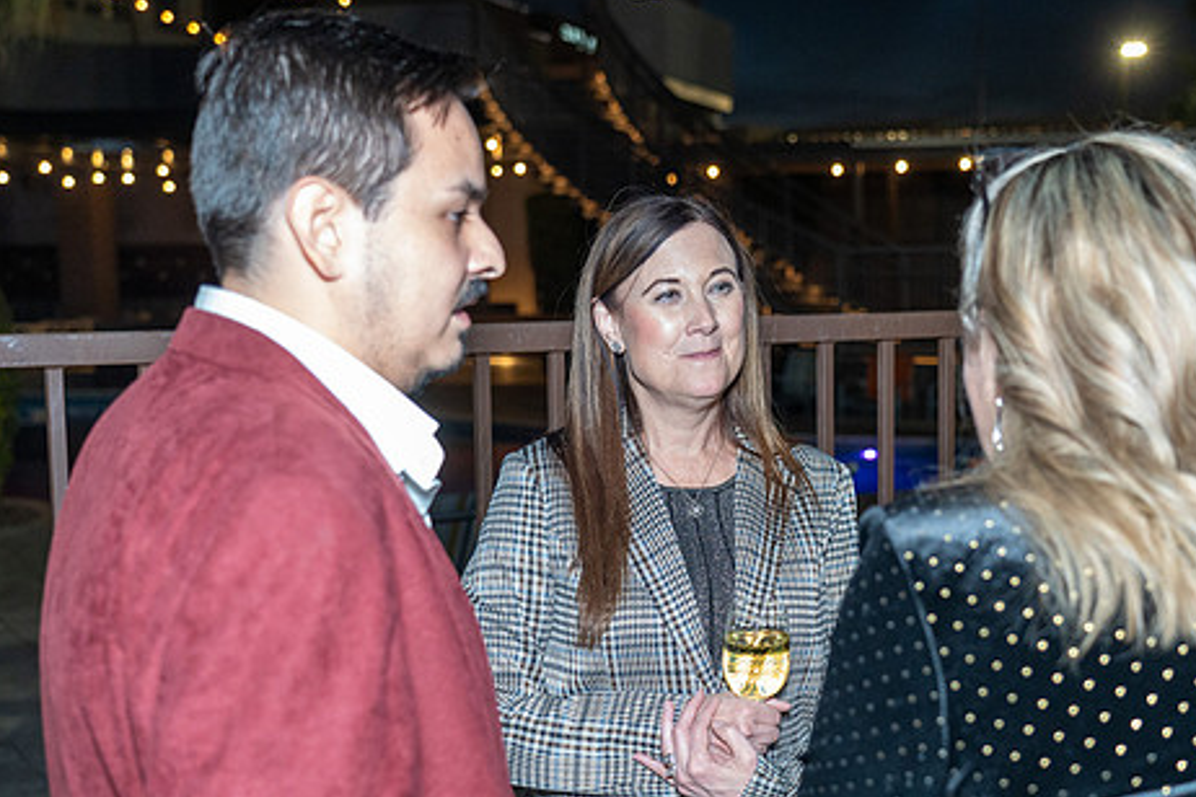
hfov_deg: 36.7
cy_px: 452
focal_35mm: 54
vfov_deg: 25.0
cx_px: 720
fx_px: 1794
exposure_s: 1/80
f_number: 4
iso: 3200
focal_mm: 43
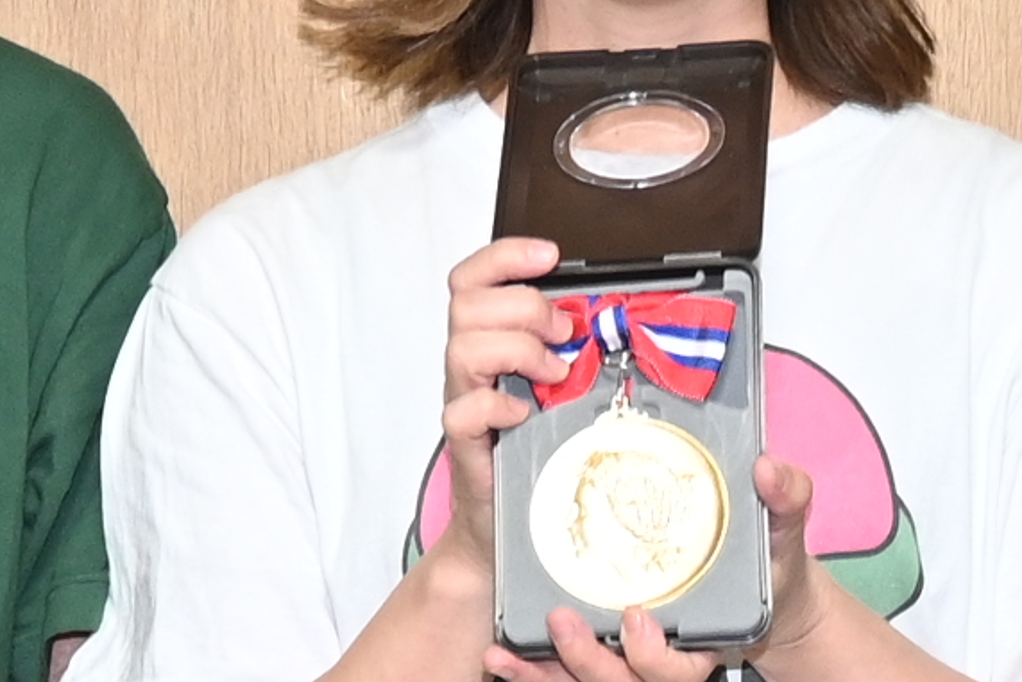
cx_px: 630
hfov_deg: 8.0
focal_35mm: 258
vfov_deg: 5.2
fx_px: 7321
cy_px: 1418
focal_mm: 23.5
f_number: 4.5
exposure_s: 1/60
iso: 720
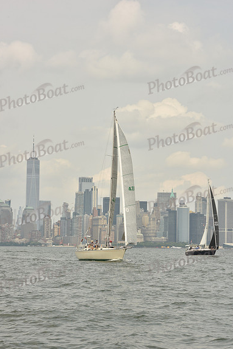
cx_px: 116
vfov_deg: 20.6
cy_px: 175
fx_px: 960
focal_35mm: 99
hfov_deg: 13.8
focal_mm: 98
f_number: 11
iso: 250
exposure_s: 1/640
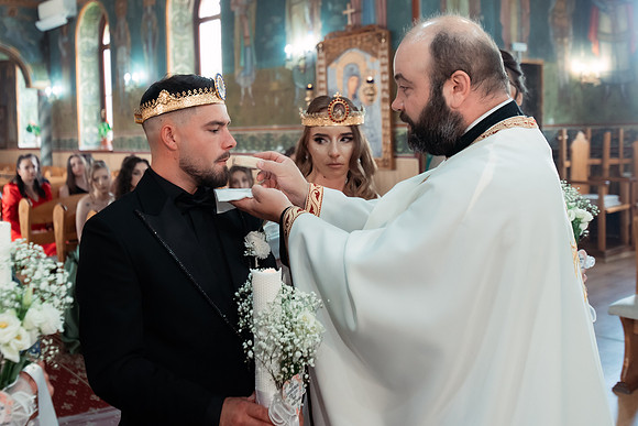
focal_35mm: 38
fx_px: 665
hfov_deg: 50.8
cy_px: 159
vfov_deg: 35.3
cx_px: 249
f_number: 3.2
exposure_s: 1/200
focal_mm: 30
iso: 2000
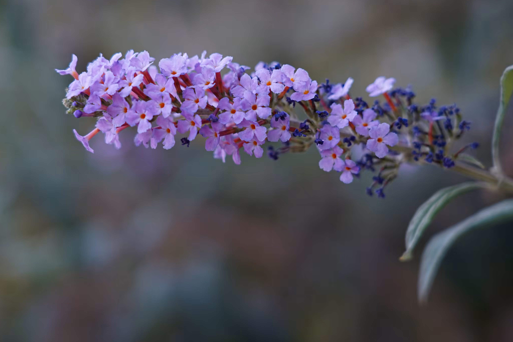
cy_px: 128
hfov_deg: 20.4
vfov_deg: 13.7
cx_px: 255
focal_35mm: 100
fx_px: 1425
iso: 500
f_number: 4
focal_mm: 68
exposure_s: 1/250
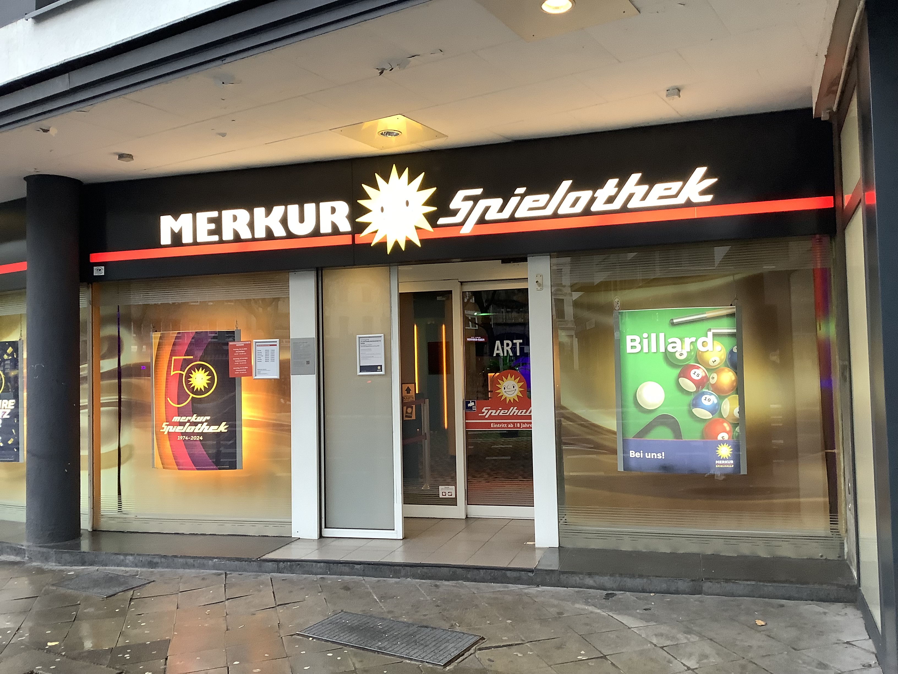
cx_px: 449
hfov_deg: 58.4
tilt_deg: +1.3
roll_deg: +0.4
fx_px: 804
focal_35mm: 31
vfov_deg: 45.4
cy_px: 337
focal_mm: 3.3
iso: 200
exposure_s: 1/50
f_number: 2.4
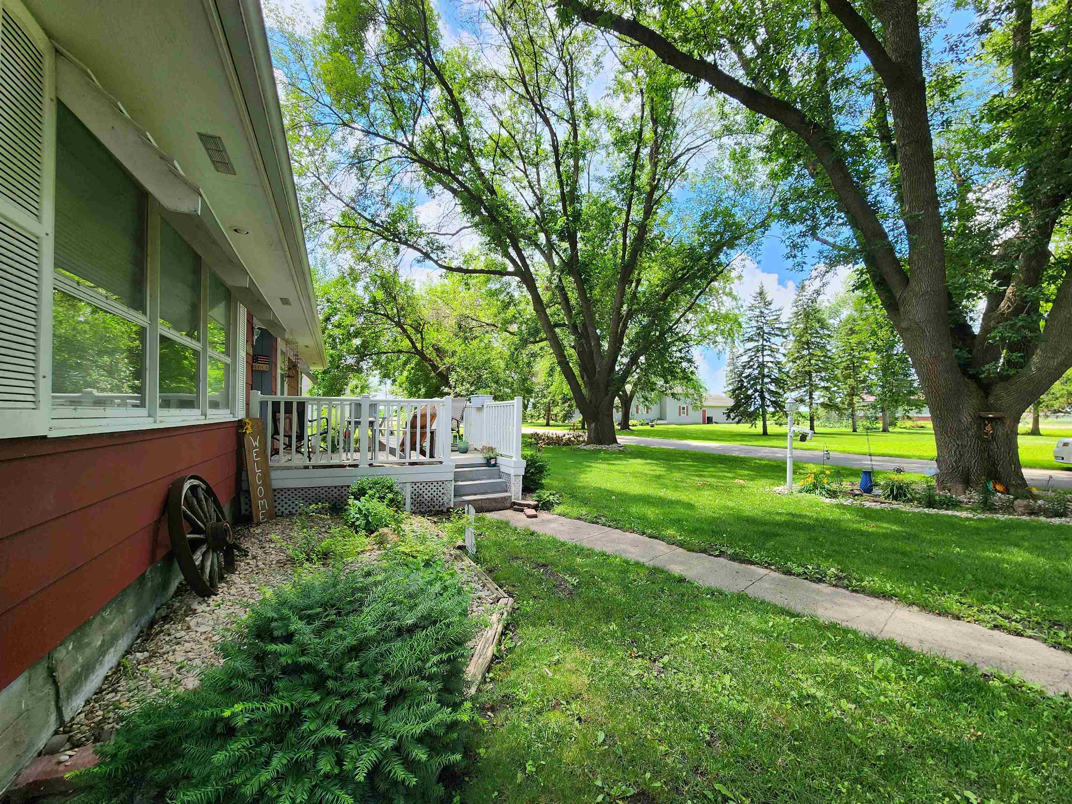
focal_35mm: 13
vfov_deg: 89.9
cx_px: 536
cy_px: 402
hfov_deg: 106.2
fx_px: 403
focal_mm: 2.2
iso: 50
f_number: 2.2
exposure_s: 1/307
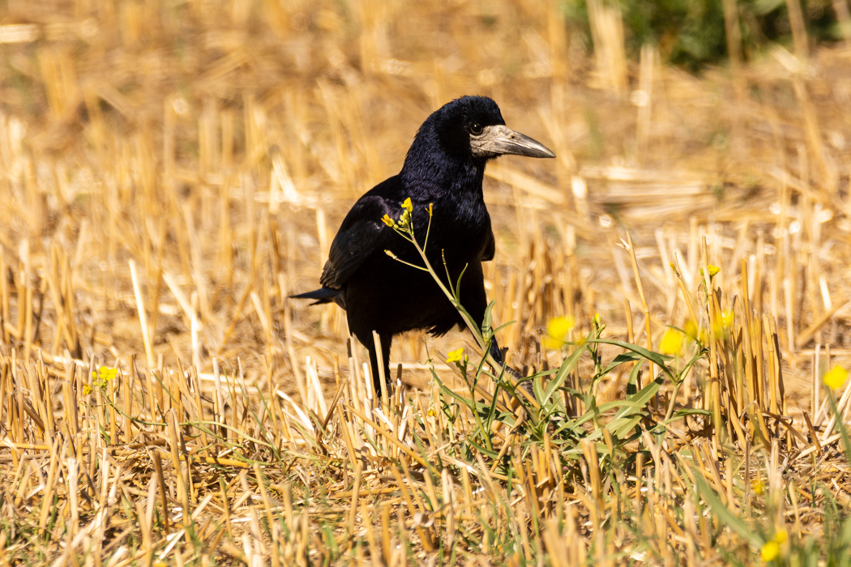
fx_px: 21273
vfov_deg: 1.5
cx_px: 426
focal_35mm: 900
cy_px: 284
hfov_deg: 2.3
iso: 400
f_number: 7.1
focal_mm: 600
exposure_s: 1/2000
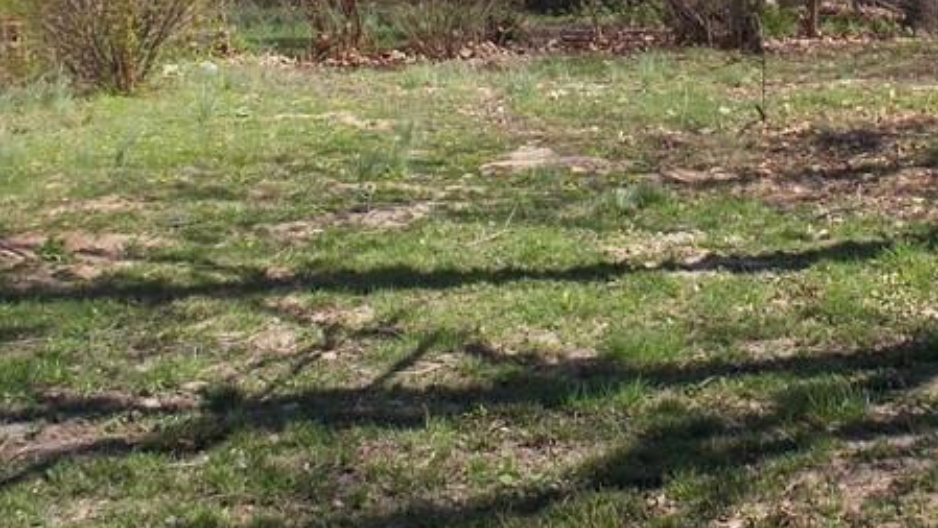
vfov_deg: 16.3
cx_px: 729
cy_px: -52
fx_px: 1792
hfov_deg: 28.8
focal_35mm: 72
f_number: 3.3
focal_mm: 4.1
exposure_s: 1/500
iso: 80
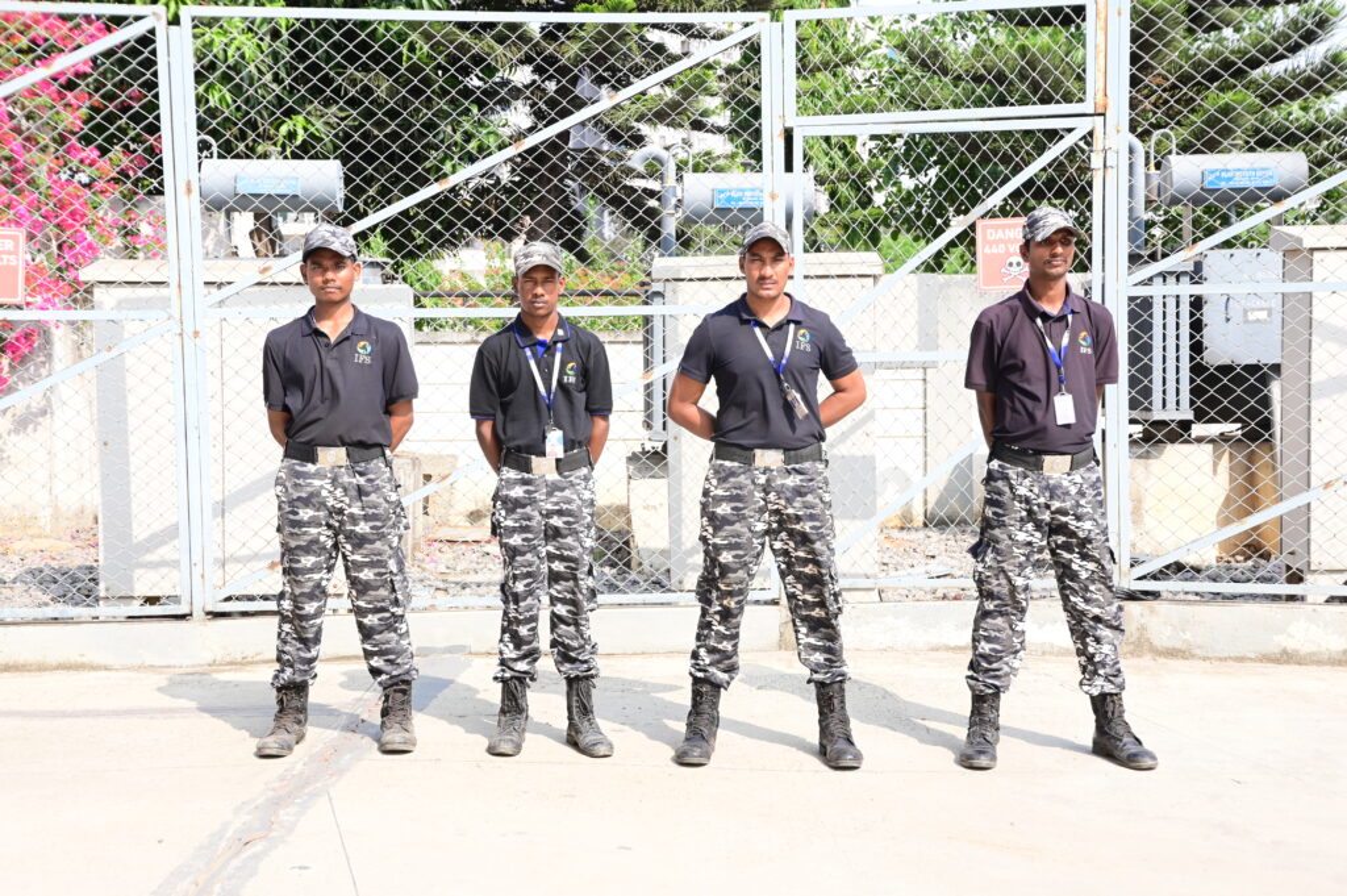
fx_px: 1290
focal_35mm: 34
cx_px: 674
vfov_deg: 38.3
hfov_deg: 55.1
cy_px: 448
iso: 250
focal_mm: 34.5
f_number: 8
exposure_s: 1/160
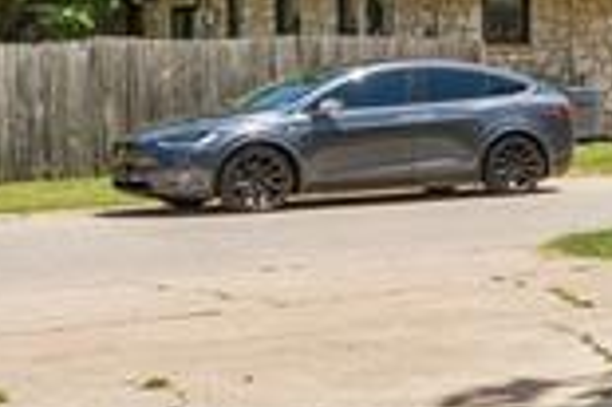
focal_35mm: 99
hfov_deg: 16.5
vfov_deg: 13.6
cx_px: 1167
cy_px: 12
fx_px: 1681
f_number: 7.1
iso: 200
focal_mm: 10
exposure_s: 1/500
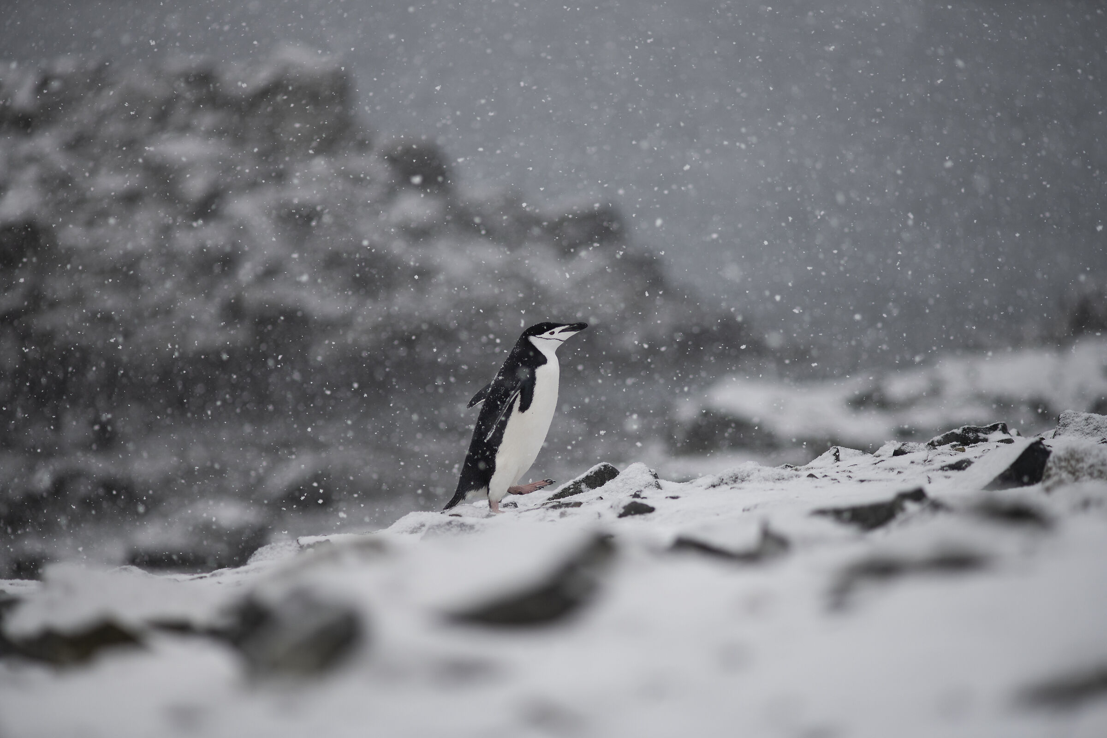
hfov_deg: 10.3
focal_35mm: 200
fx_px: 6150
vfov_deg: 6.9
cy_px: 369
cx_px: 554
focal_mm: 200
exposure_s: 1/2000
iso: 200
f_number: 2.8
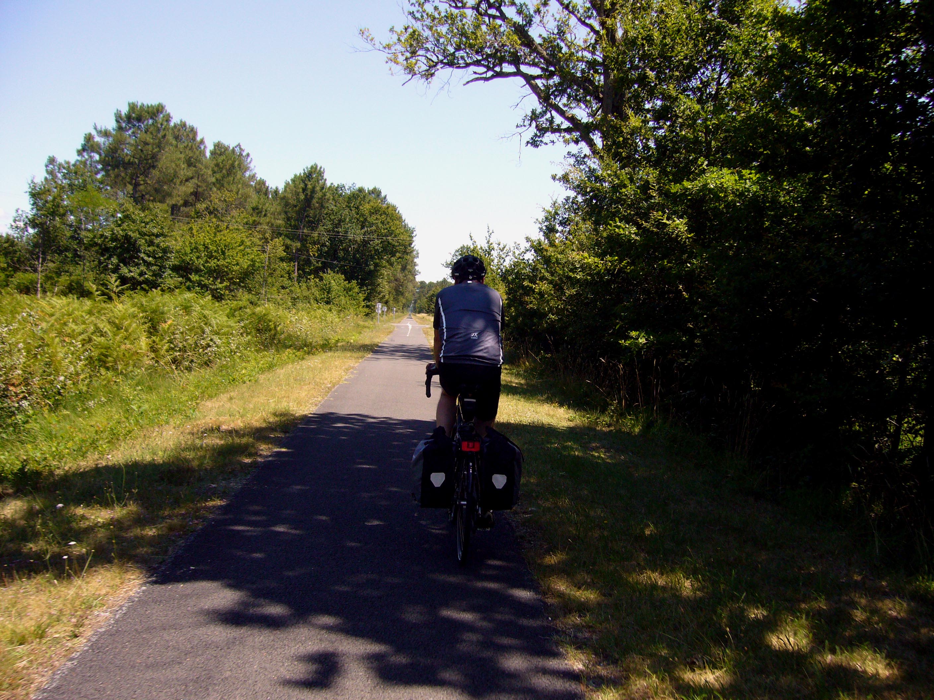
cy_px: 350
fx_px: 944
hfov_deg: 52.6
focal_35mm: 35
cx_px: 467
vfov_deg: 40.7
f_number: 5.6
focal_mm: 5.8
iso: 100
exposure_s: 1/250
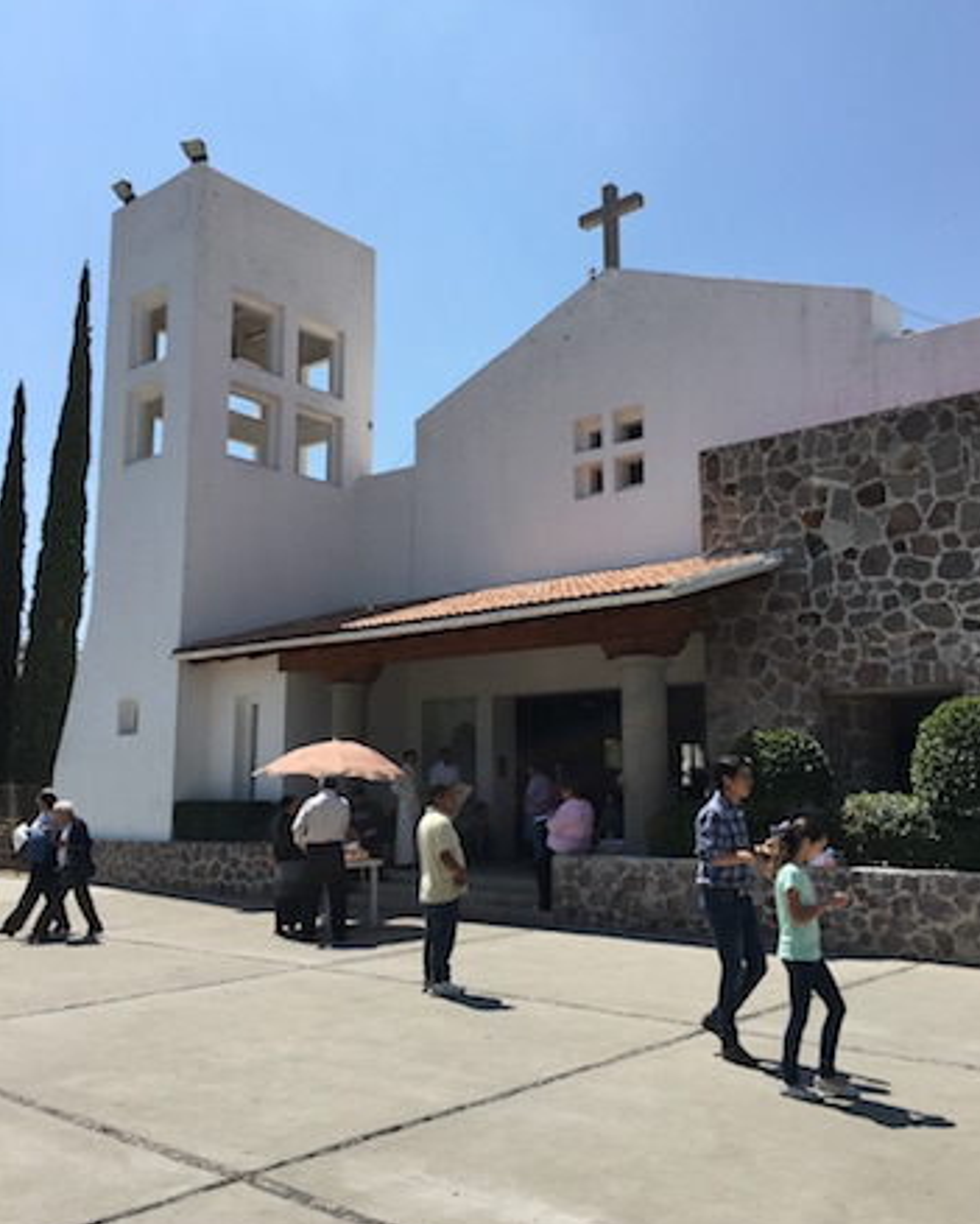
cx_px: 500
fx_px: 1123
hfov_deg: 47.2
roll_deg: +0.6
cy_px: 592
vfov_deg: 57.1
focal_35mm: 31
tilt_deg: +10.2
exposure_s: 1/1672
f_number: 2.2
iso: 25
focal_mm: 4.15
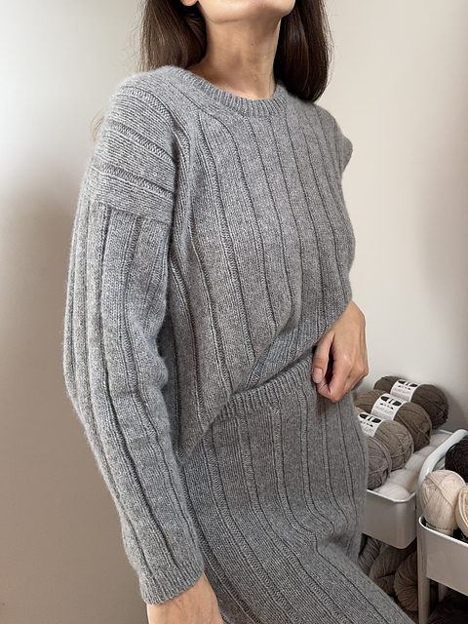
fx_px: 433
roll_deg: +1.4
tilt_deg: -5.1
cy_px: 312
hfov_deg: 56.8
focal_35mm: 24
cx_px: 234
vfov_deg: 71.6
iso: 250
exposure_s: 1/60
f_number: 1.78
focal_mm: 6.76
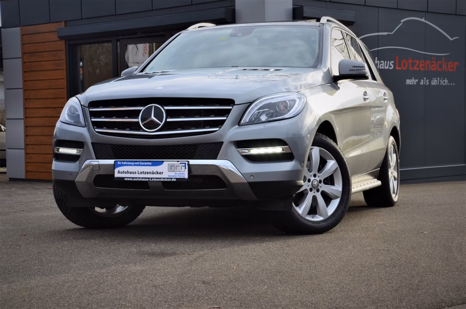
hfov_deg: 28.1
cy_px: 154
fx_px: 930
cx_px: 233
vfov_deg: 18.8
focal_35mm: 72
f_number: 11
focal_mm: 48
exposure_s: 1/100
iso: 200
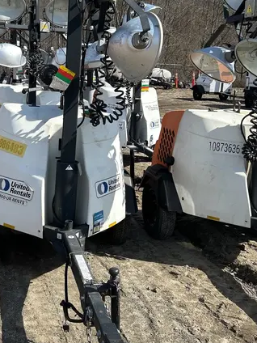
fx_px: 445
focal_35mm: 45
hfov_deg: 32.1
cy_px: 140
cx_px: 112
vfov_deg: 41.9
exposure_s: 1/3077
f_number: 1.5
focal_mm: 5.7
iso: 50
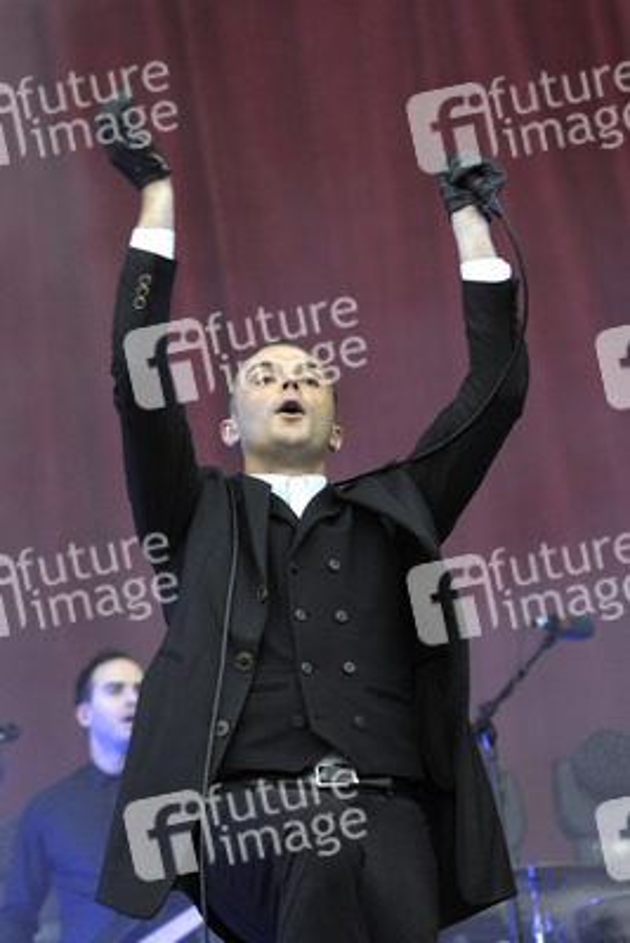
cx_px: 315
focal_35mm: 150
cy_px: 472
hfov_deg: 9.2
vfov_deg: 13.7
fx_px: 3934
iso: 400
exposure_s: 1/320
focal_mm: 100
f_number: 2.8
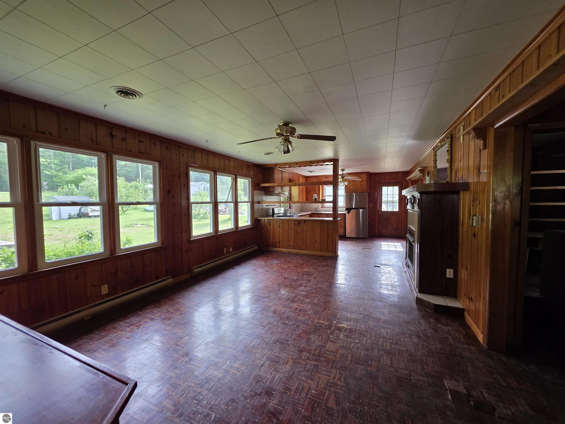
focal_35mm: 13
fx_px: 212
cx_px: 282
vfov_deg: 89.9
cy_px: 212
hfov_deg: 106.2
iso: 250
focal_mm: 2.2
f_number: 1.9
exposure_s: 1/120
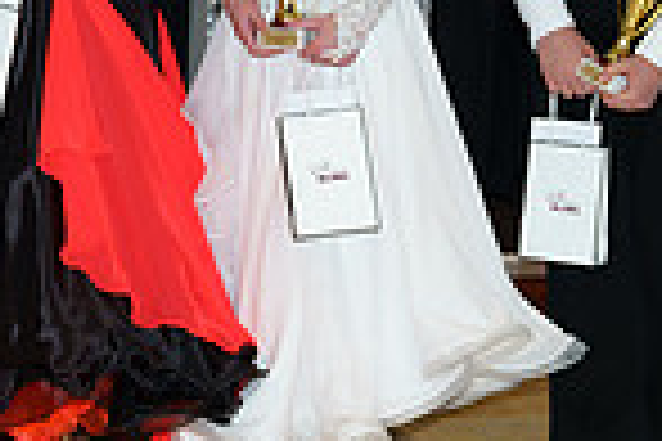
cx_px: 135
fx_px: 2464
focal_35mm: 134
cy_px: -209
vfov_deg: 9.9
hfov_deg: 15.2
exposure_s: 1/60
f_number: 5
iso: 200
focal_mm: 34
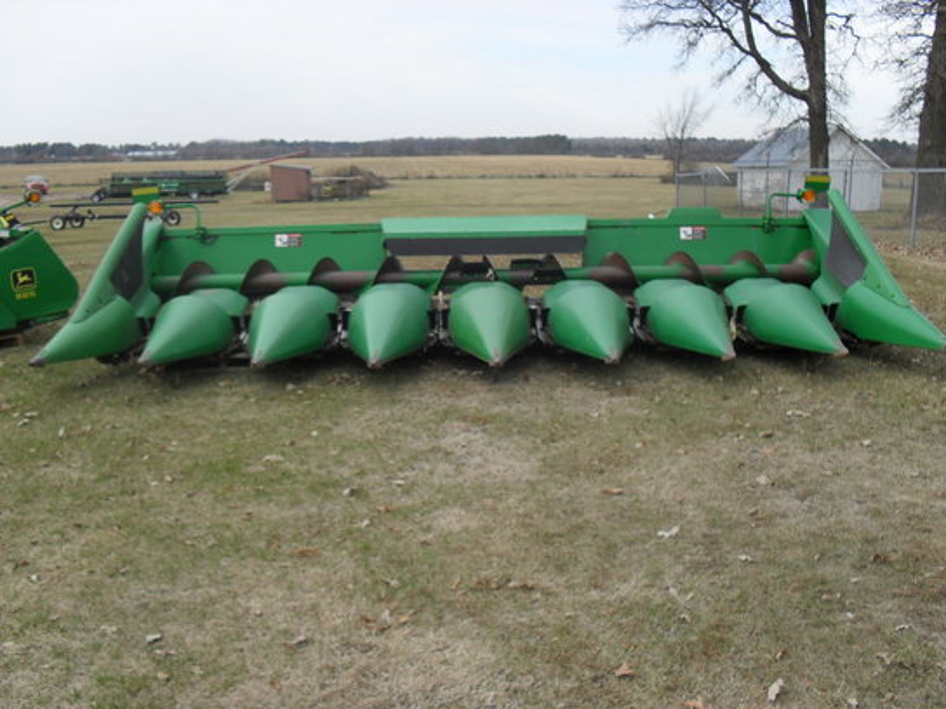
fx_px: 956
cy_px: 354
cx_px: 473
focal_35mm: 35
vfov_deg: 40.7
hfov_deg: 52.6
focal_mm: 6.3
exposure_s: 1/350
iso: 100
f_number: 3.2
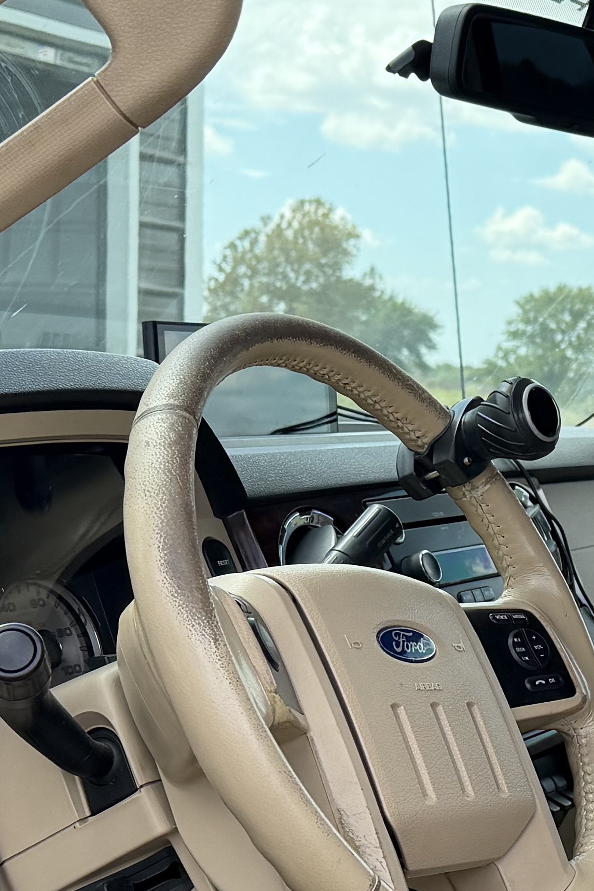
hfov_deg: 15.8
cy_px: 528
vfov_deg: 24.4
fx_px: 2055
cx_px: 710
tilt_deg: -3.8
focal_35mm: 83
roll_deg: -2.4
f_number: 1.78
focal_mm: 6.76
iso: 100
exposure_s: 1/1464
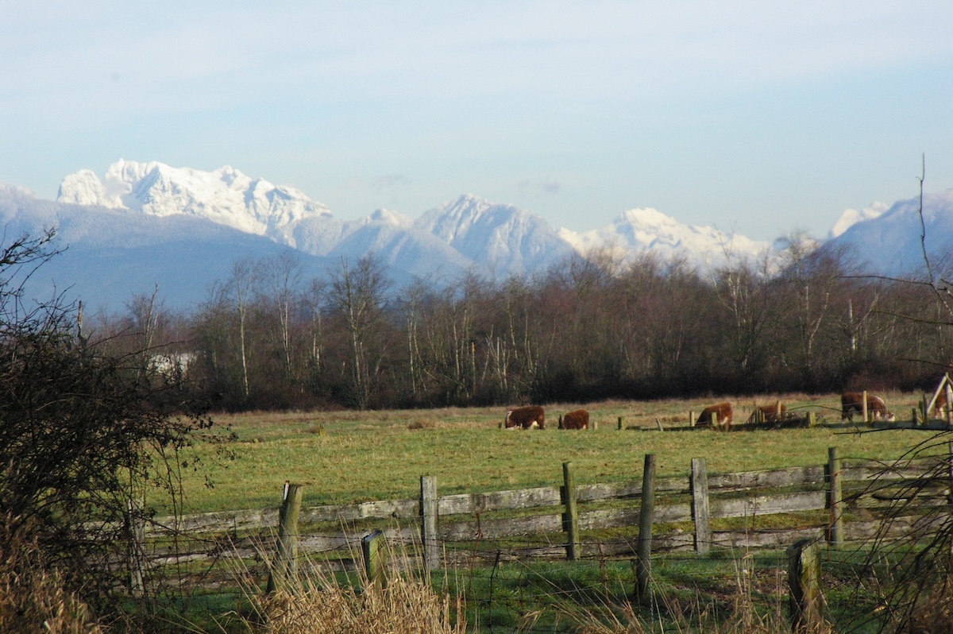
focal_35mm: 300
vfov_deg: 4.6
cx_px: 476
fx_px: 7935
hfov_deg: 6.9
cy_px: 317
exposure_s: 1/1000
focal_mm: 200
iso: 1600
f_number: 16
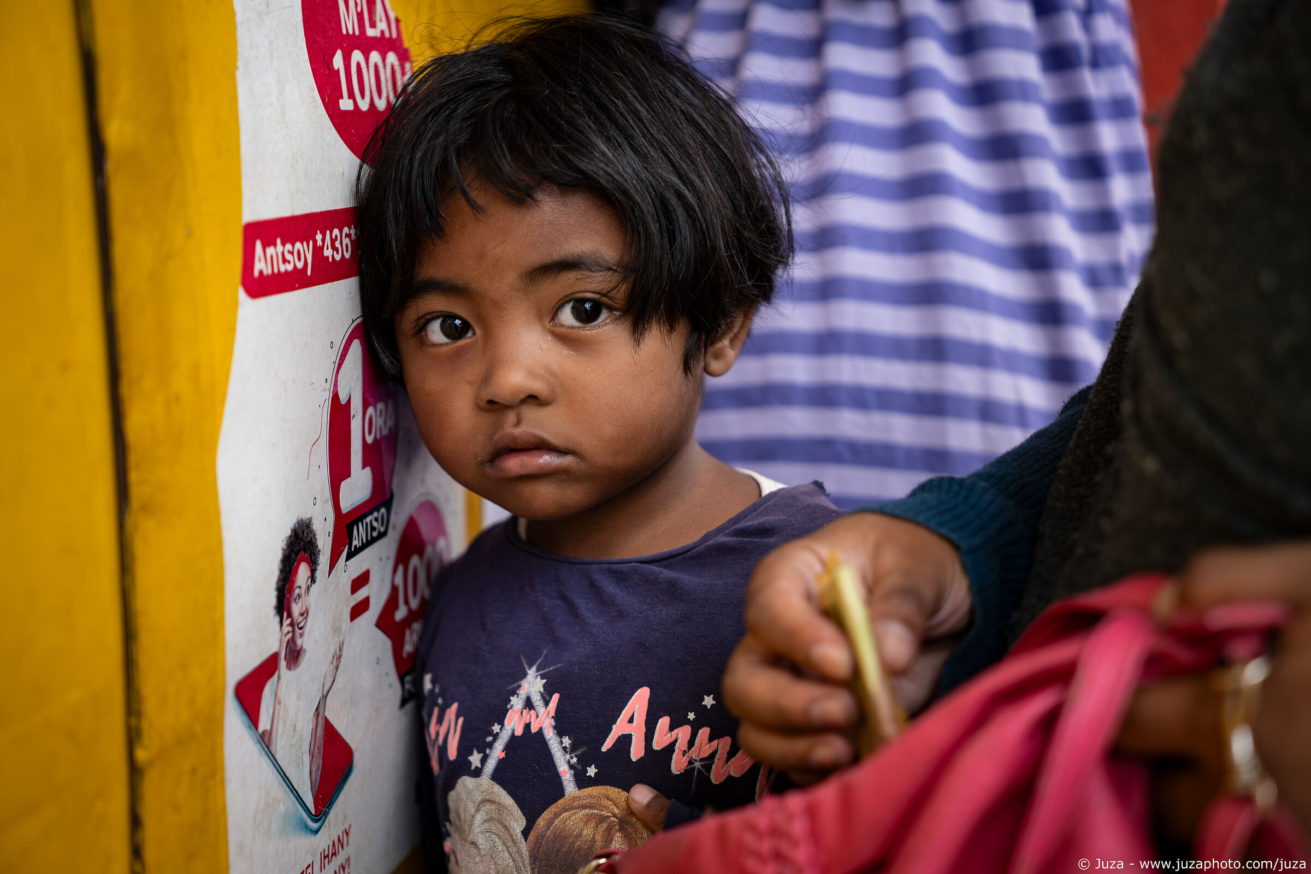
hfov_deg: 33.6
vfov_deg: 22.7
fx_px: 2174
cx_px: 656
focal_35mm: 60
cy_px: 437
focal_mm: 39.8
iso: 200
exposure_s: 1/800
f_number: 1.8
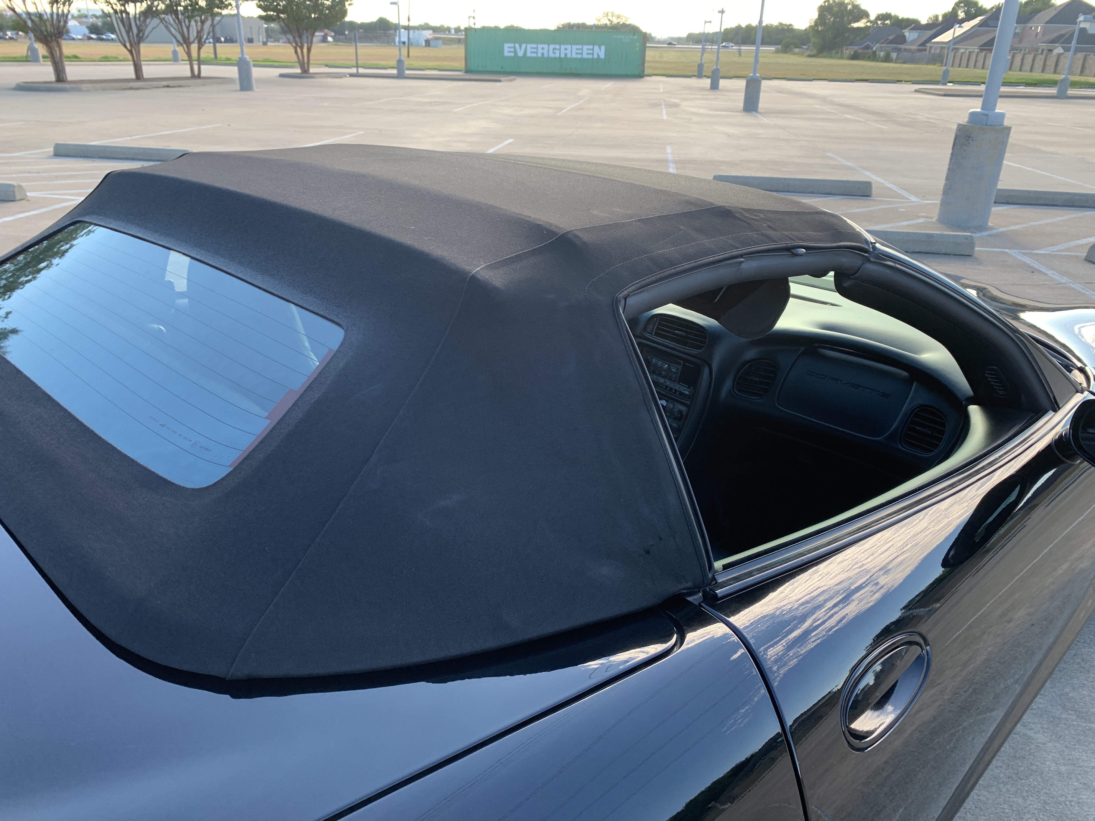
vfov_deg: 53.1
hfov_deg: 67.3
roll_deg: -0.3
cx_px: 548
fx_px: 822
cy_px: 410
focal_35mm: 26
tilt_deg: -24.7
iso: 25
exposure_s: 1/122
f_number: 1.8
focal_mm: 4.25
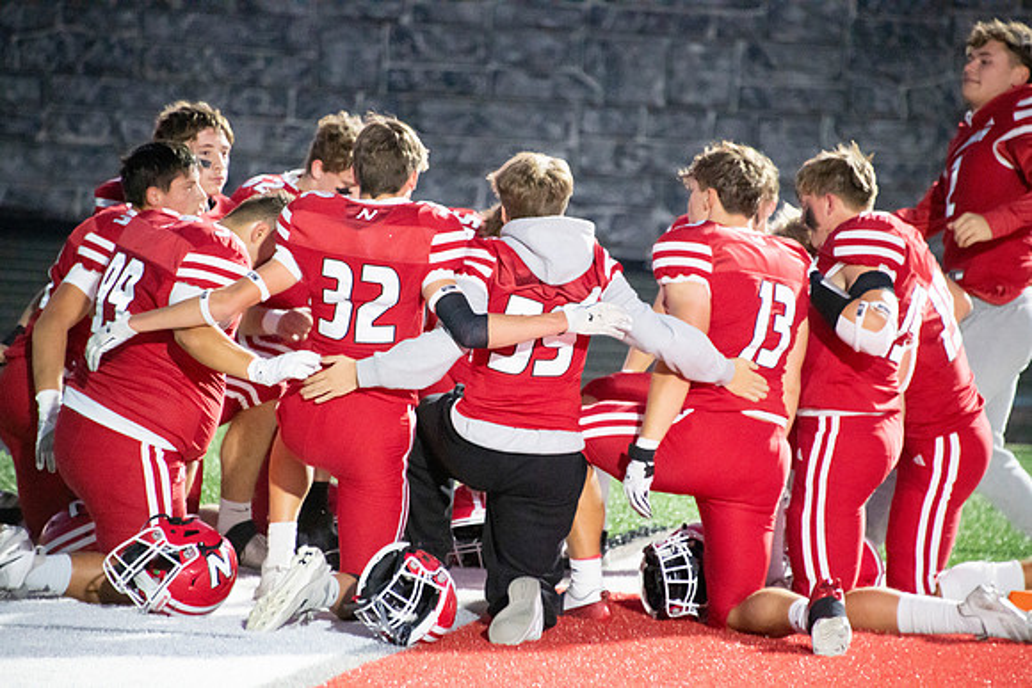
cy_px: 344
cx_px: 516
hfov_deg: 6.9
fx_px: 8602
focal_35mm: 300
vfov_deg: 4.6
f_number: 5.6
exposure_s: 1/320
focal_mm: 300
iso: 25600
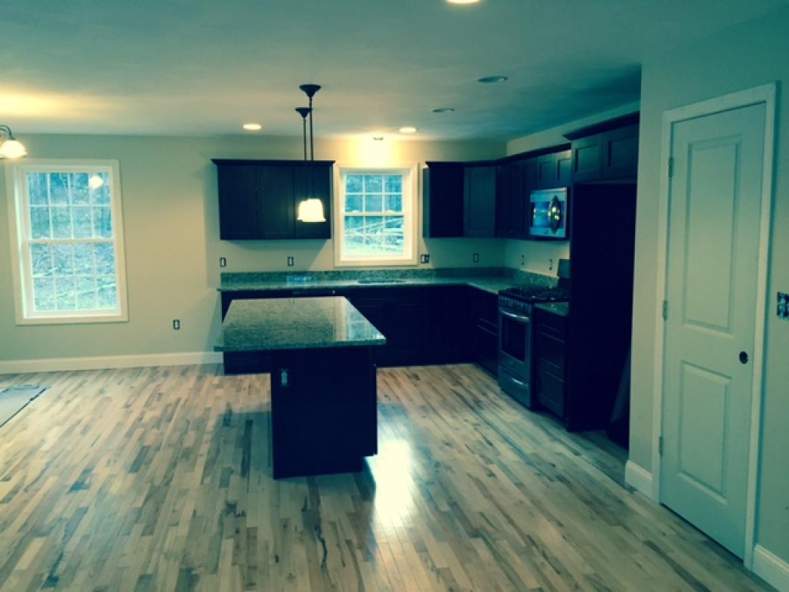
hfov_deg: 61.7
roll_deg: +0.0
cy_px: 296
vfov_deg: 48.2
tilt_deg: -5.6
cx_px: 394
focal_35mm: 29
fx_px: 661
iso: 125
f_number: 2.2
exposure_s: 1/30
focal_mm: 4.15
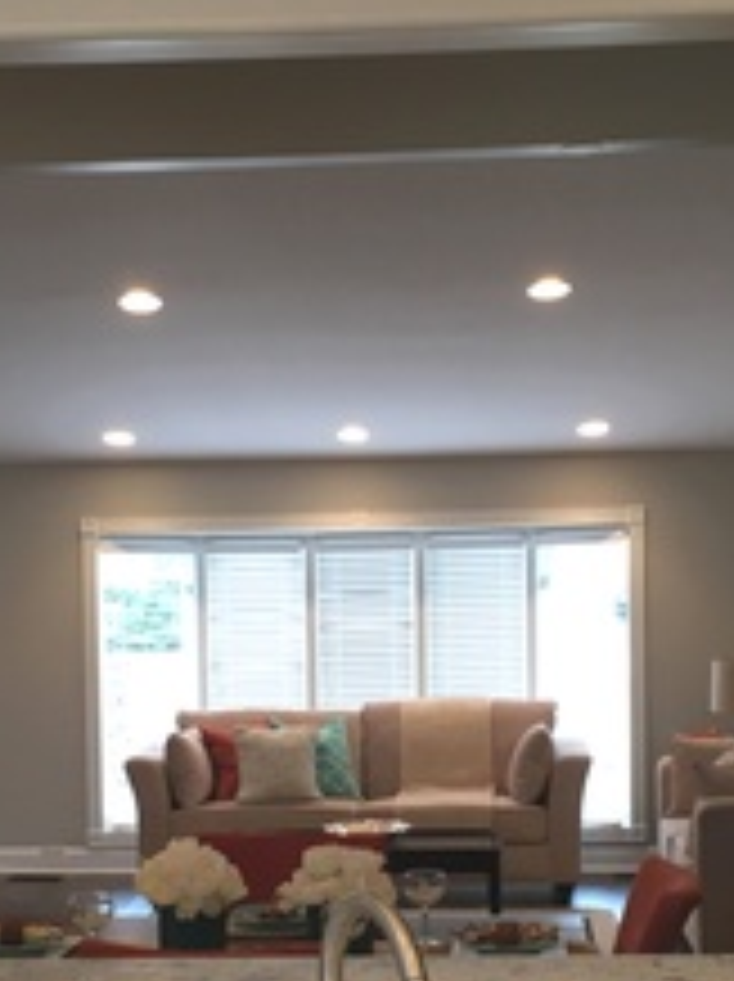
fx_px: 1813
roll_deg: +2.5
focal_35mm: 64
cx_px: 365
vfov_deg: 29.9
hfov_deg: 22.9
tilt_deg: -5.0
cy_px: 698
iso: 50
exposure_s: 1/30
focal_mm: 4.15
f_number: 2.2
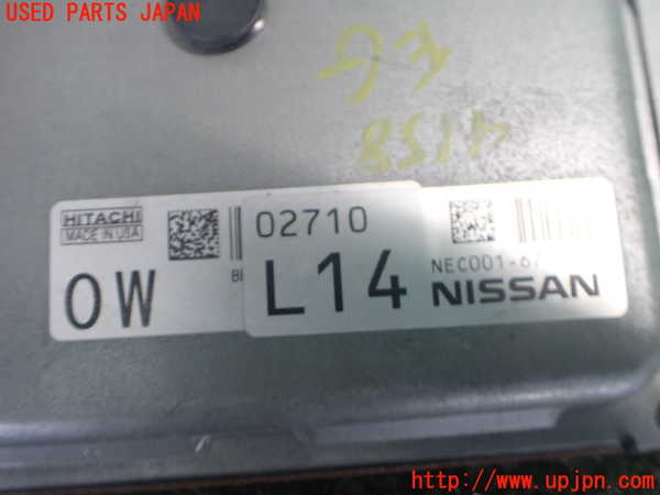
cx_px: 330
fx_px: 572
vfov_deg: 46.8
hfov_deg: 60.0
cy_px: 248
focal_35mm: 30
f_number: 2.3
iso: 800
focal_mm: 5.4
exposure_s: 1/80
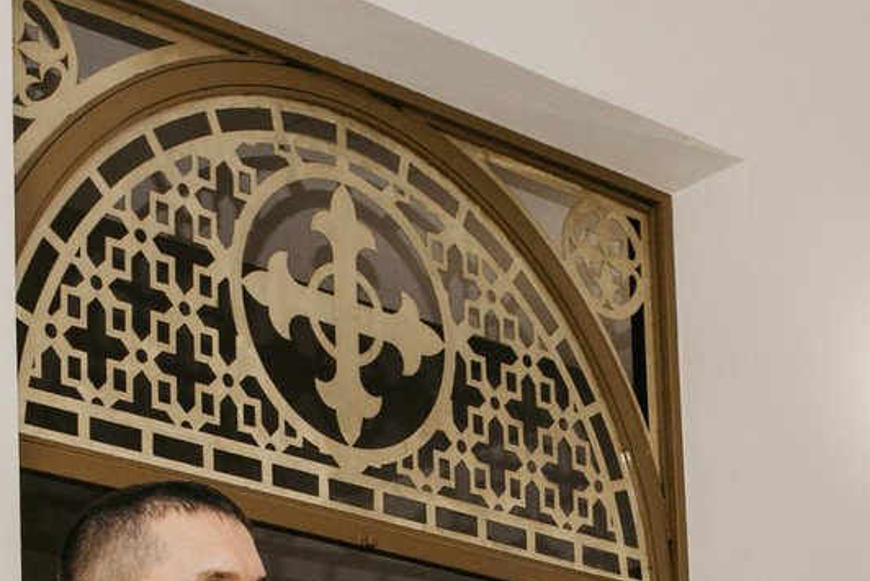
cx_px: 705
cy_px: 1225
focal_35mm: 125
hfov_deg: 16.3
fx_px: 3021
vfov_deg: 10.0
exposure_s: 1/160
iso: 200
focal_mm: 26
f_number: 4
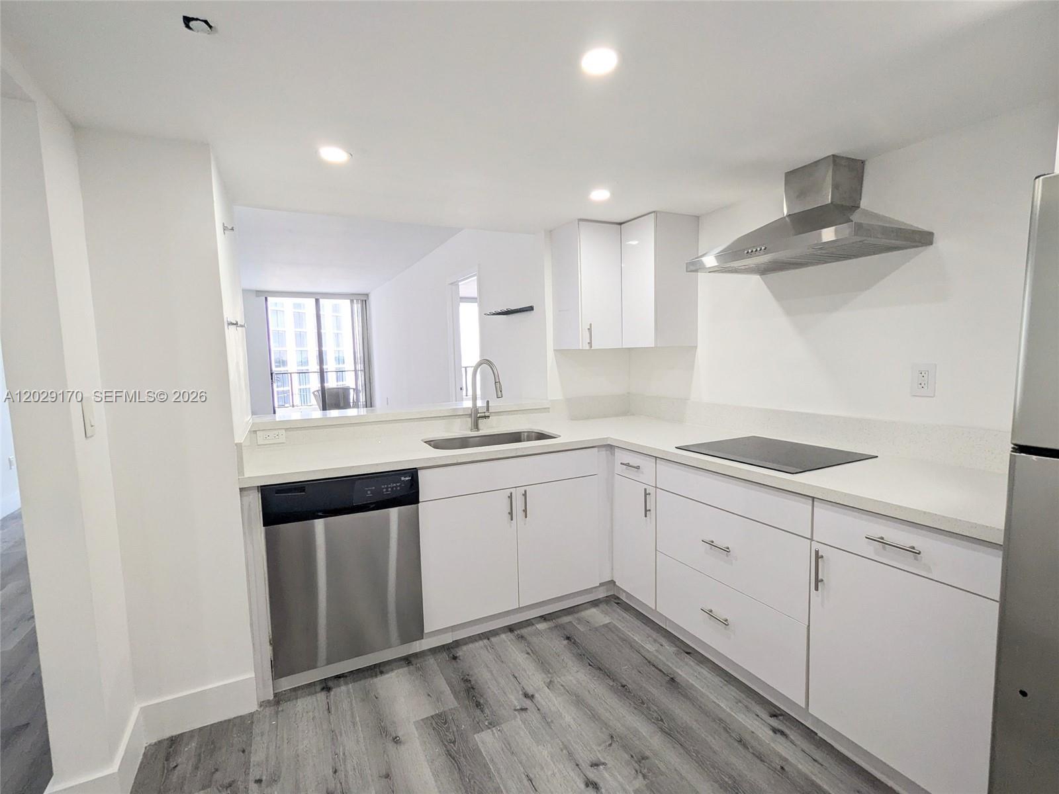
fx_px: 489
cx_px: 530
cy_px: 397
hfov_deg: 94.5
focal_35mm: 16
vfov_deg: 78.1
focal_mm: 2.35
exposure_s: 1/120
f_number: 2.2
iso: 103
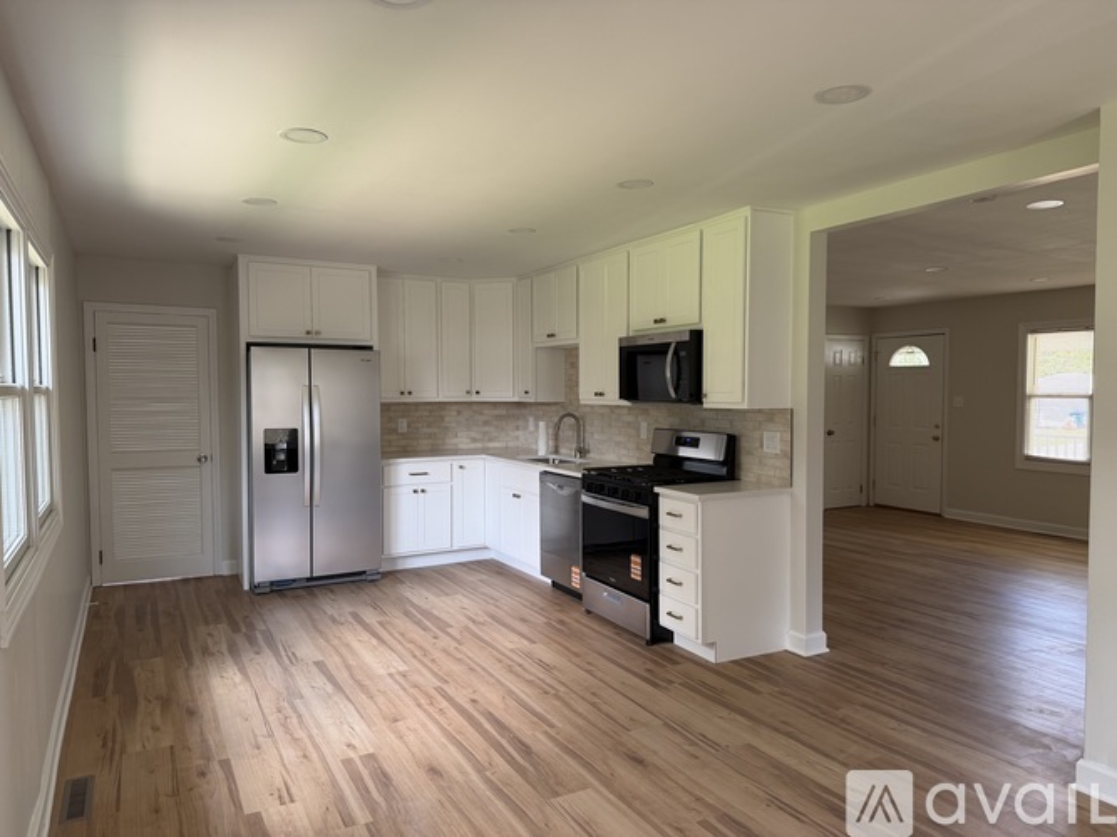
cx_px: 558
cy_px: 418
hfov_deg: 71.6
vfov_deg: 56.8
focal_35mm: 24
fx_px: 774
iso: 125
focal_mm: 6.76
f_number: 1.78
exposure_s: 1/121
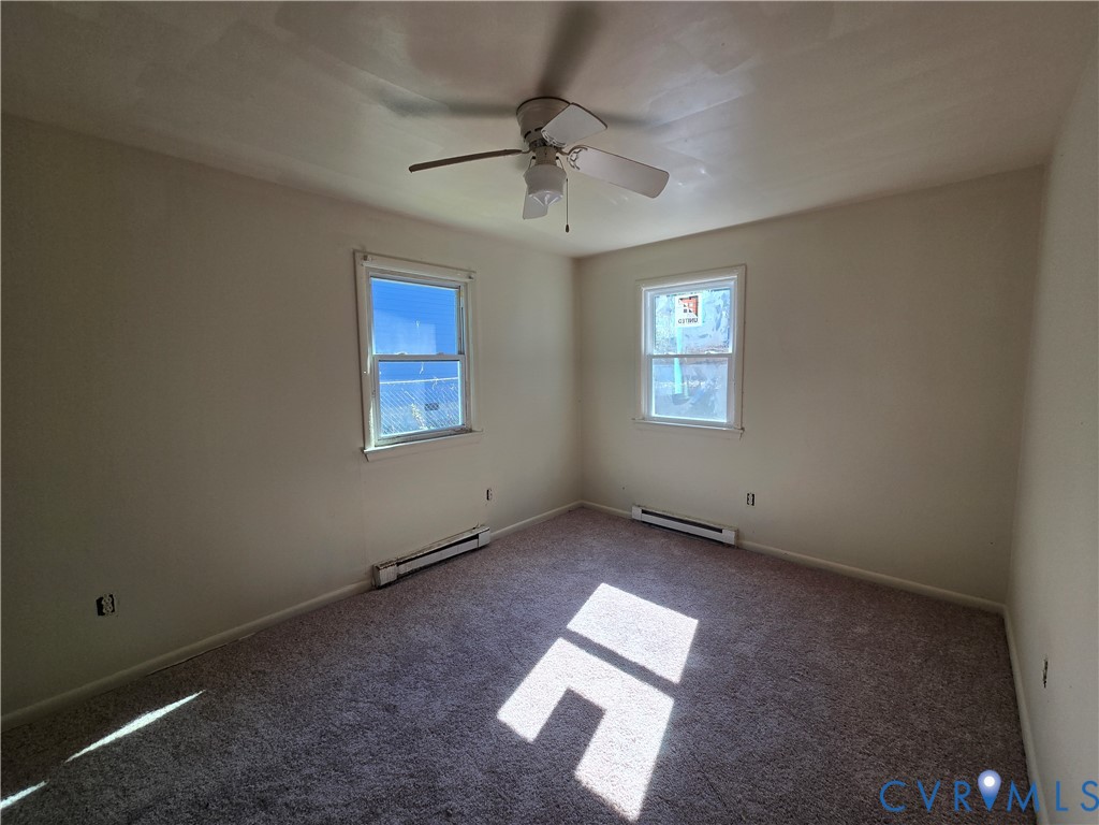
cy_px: 412
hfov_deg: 106.2
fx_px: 413
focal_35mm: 13
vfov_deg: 89.9
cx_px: 550
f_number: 2.2
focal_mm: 2.2
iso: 50
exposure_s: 1/120
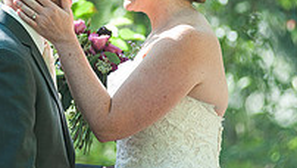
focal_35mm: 511
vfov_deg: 2.4
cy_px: 3
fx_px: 4027
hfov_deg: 4.2
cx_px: 54
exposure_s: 1/250
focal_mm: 170
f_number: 2.8
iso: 160
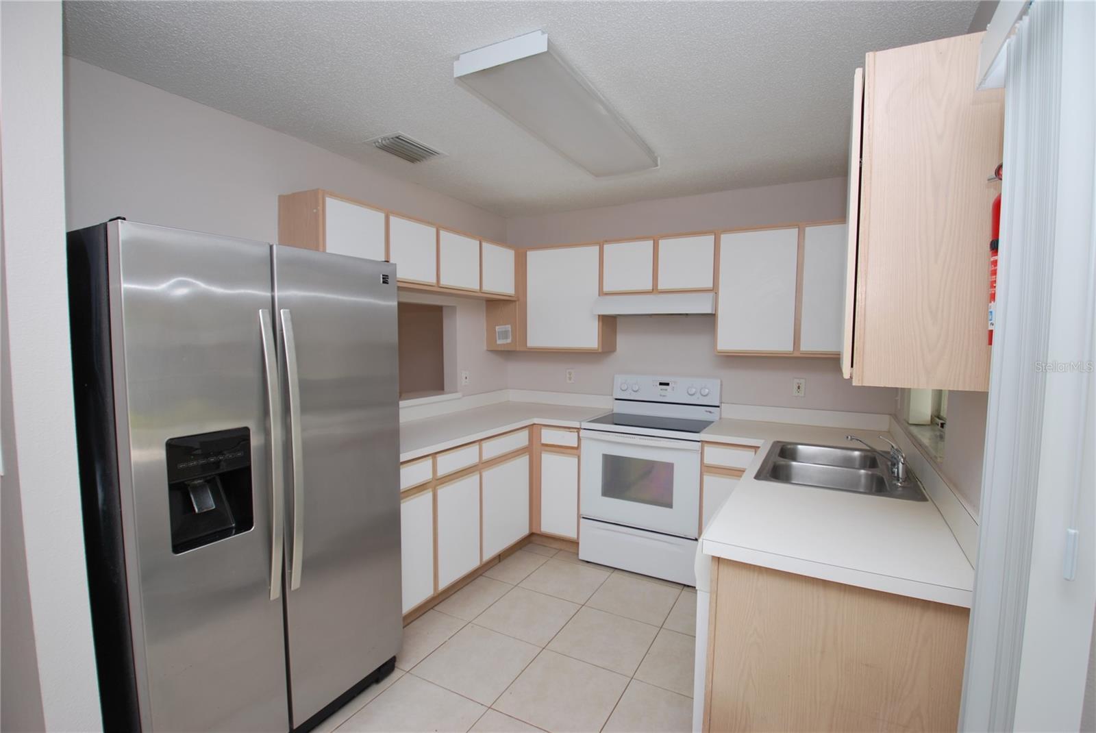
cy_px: 366
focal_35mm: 16
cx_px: 548
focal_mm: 10.5
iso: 100
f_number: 3.8
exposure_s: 1/60
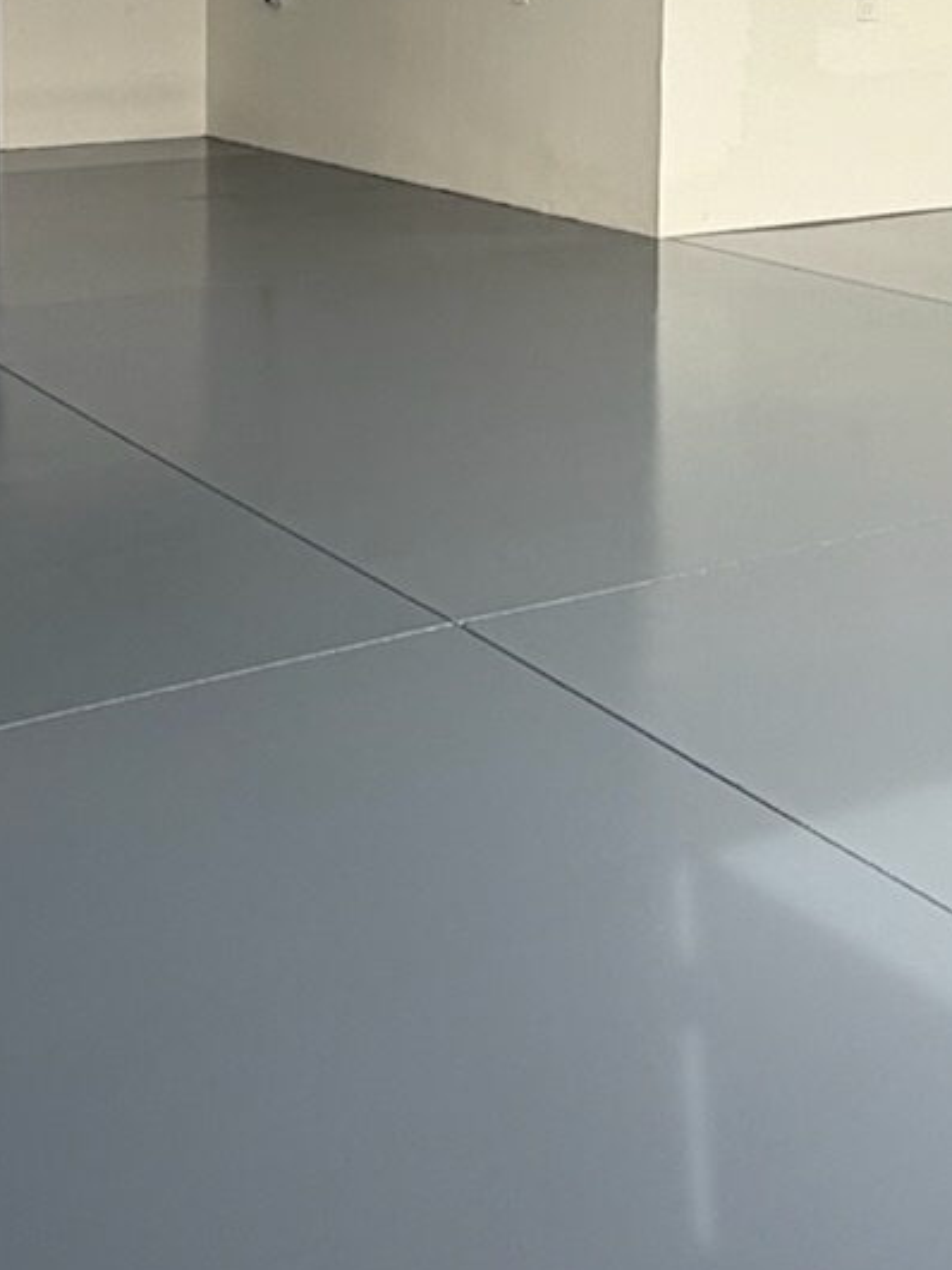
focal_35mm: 54
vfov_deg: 33.2
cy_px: 60
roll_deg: -0.1
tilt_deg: -4.1
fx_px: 1981
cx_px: 335
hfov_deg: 26.9
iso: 50
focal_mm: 2.22
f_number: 2.2
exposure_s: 1/121
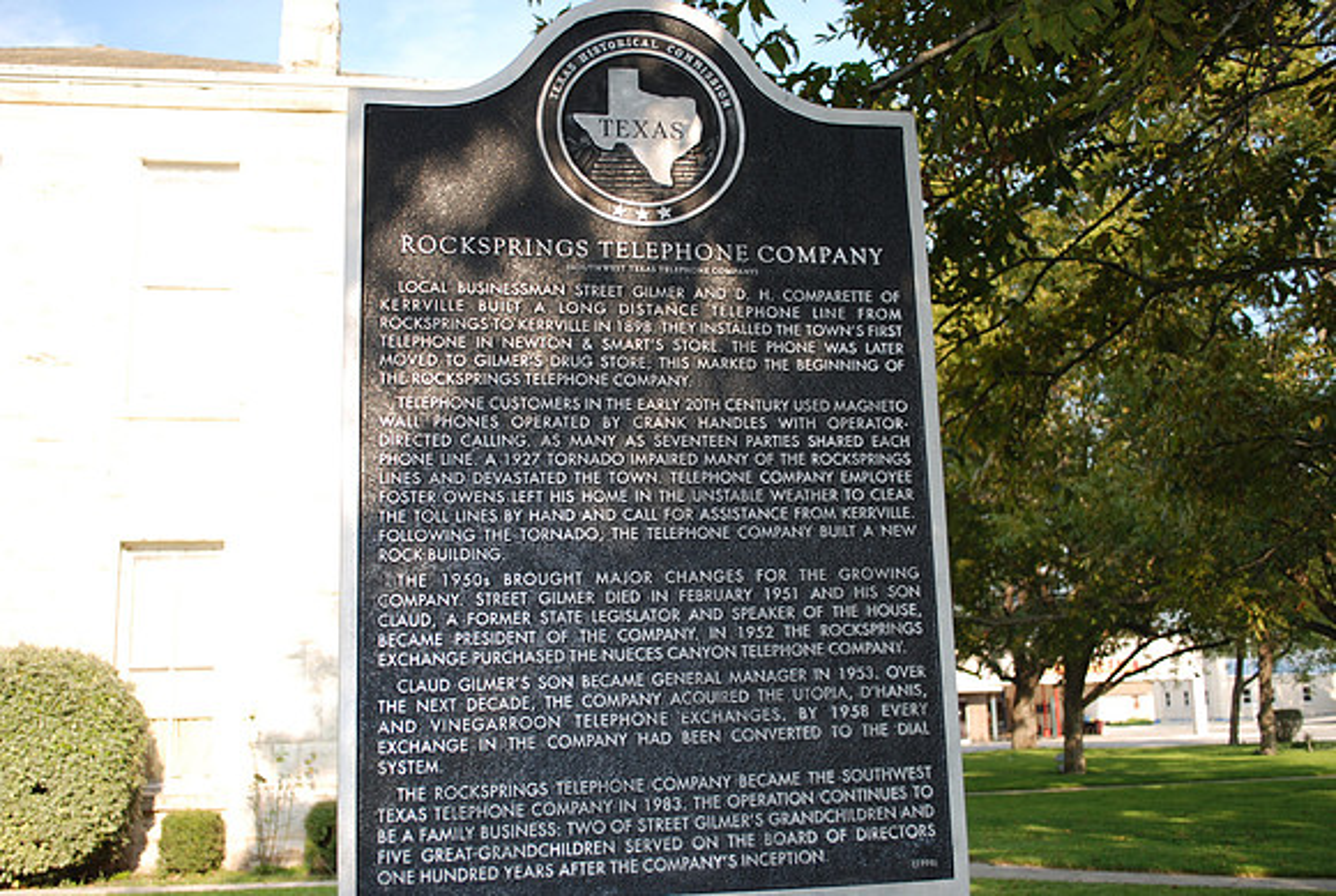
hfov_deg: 53.0
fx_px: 1338
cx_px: 668
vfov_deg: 37.0
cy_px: 448
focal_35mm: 36
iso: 100
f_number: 4.2
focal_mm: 24
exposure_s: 1/200
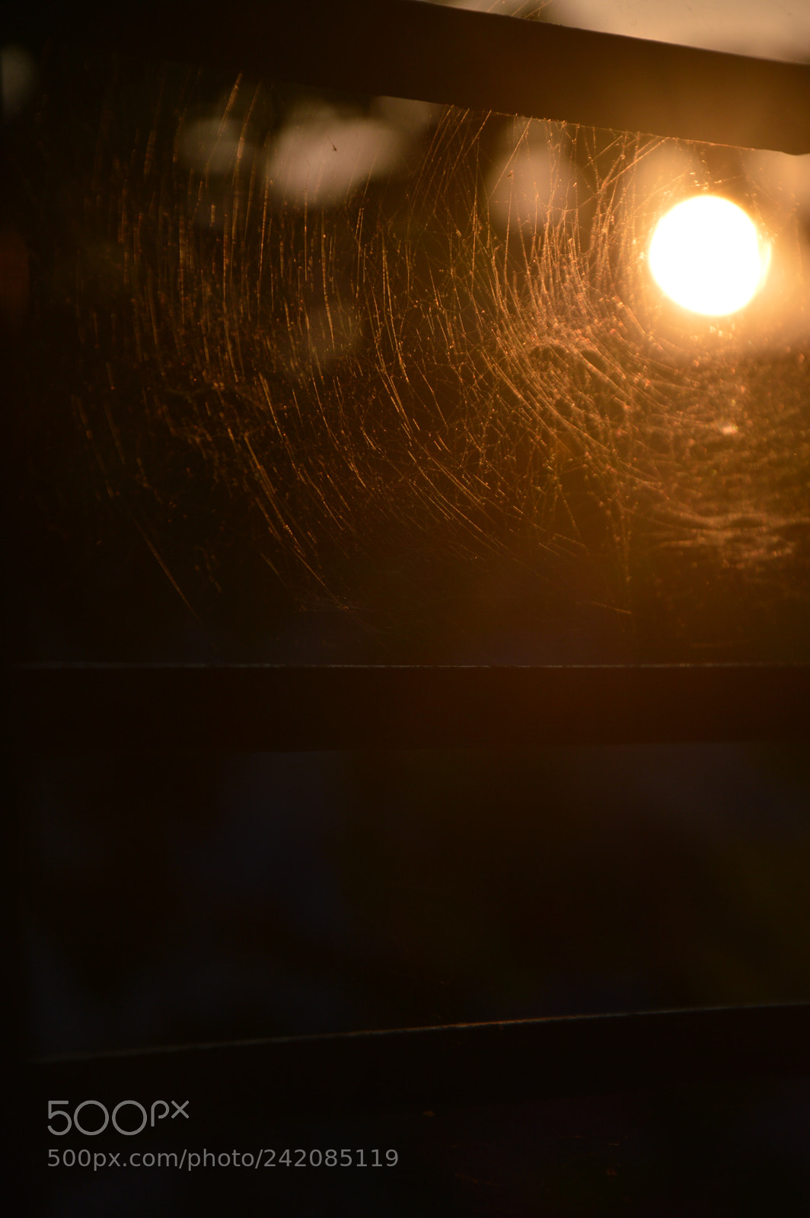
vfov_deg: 13.1
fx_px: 5324
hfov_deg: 8.7
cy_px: 609
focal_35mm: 158
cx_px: 405
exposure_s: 1/800
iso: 100
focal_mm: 105
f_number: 8
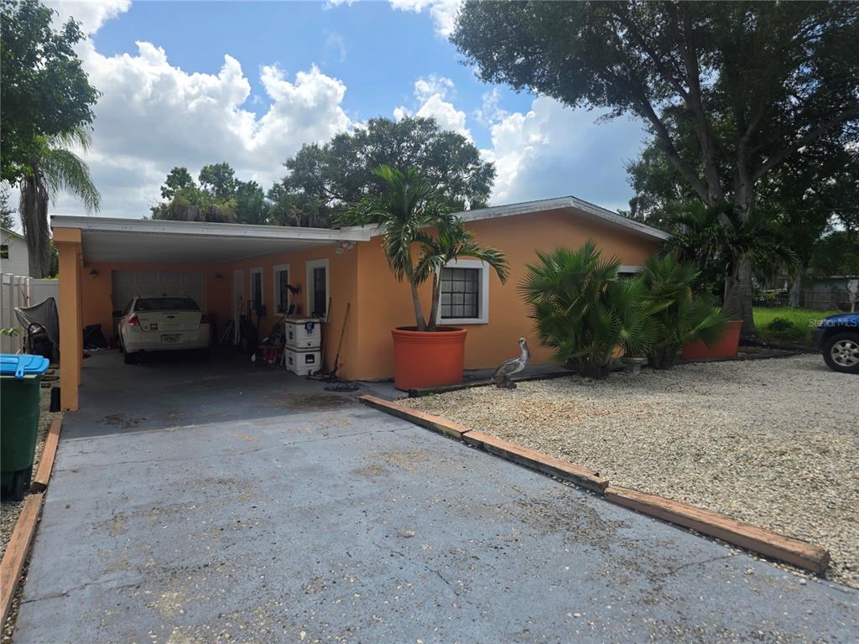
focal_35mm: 23
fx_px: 571
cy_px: 322
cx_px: 430
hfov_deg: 73.9
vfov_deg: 58.9
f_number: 1.7
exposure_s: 1/816
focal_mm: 6.3
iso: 12
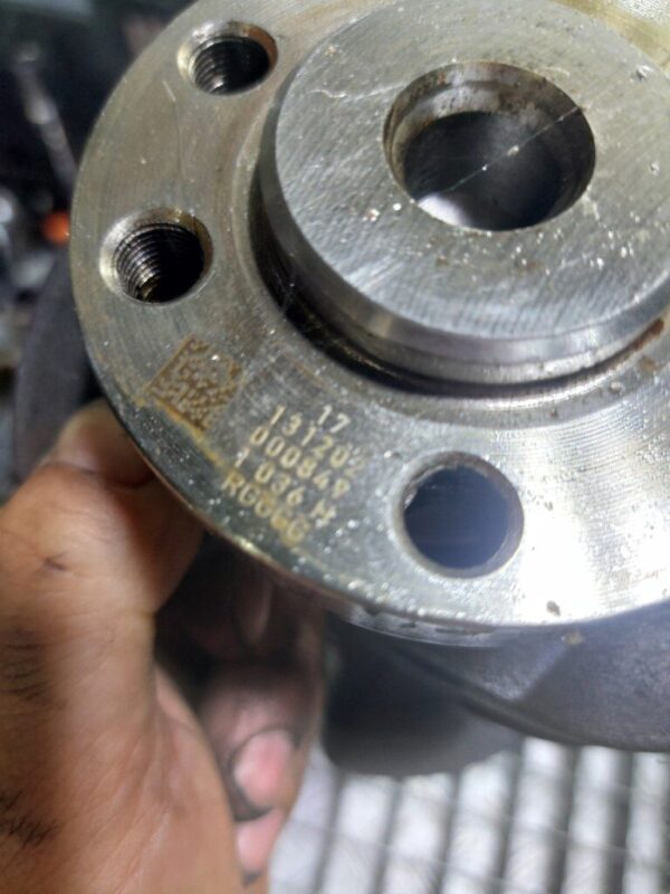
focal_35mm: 25
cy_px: 447
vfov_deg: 69.4
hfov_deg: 54.9
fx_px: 645
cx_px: 335
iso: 125
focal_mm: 5.23
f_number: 1.8
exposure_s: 1/50
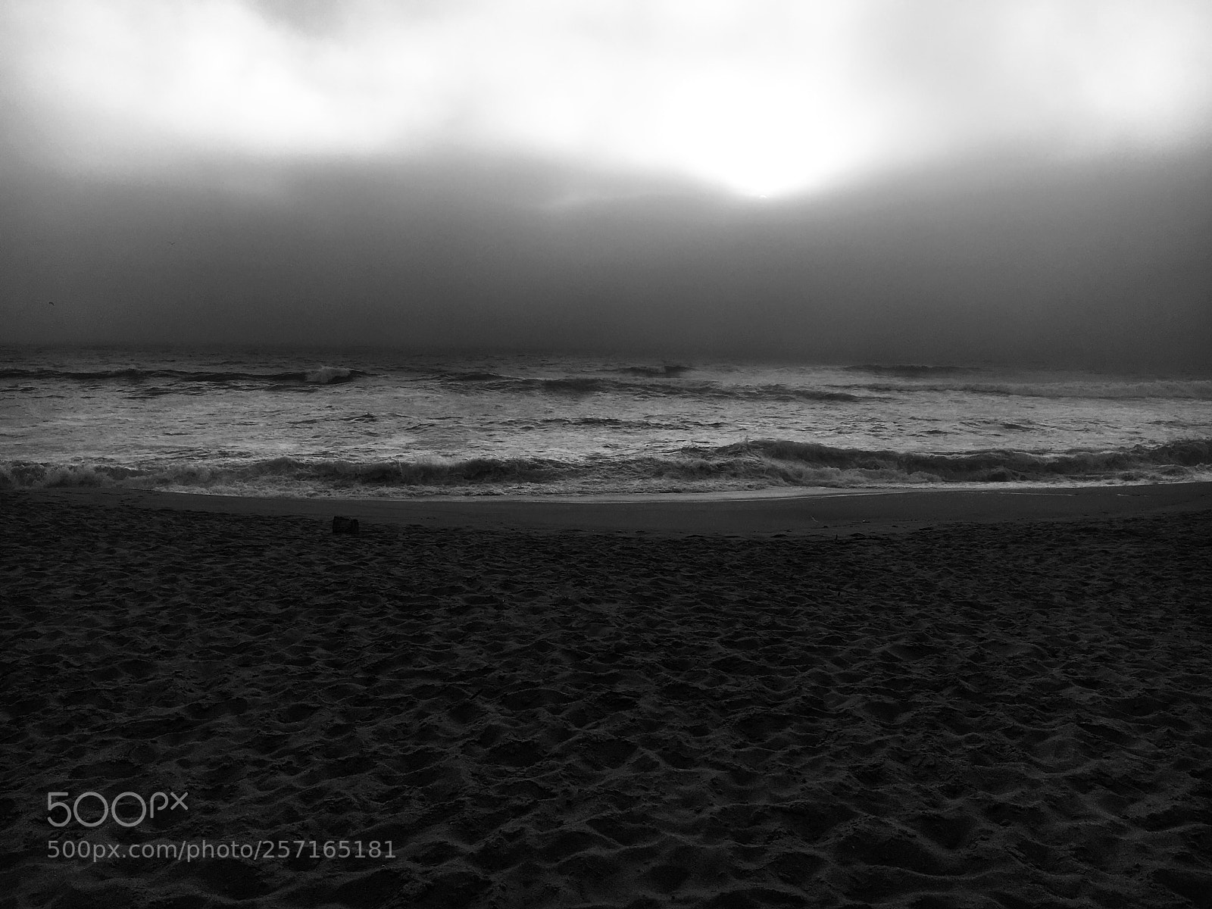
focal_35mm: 29
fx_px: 1015
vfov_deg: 48.2
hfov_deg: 61.7
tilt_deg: -5.6
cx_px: 606
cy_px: 454
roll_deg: +0.1
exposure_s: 1/1538
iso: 25
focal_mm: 4.15
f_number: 2.2
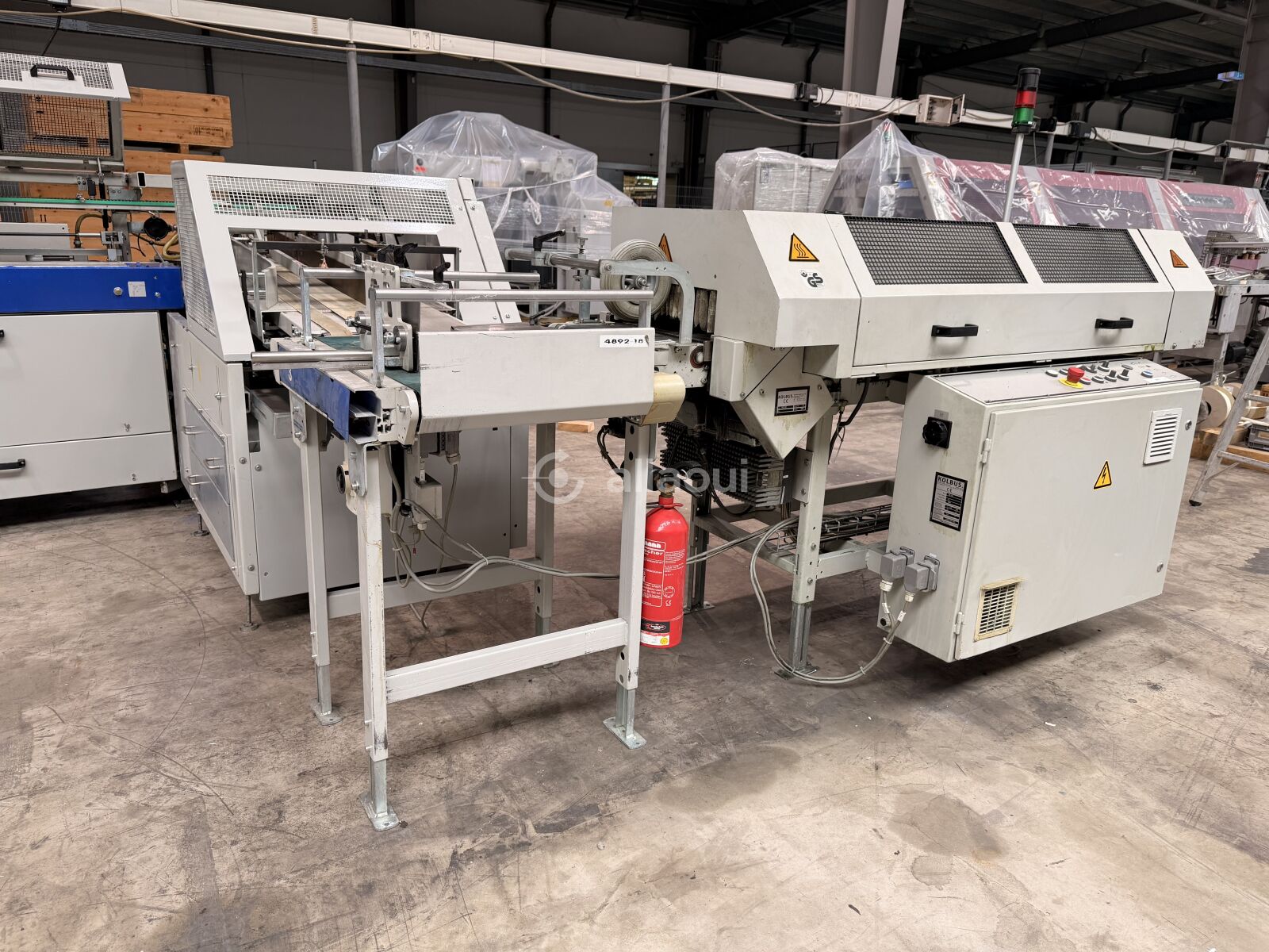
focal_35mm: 24
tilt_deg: -16.2
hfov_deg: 71.6
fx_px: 880
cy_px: 476
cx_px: 634
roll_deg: -1.3
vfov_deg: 56.8
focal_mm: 6.76
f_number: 1.78
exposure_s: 1/100
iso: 100
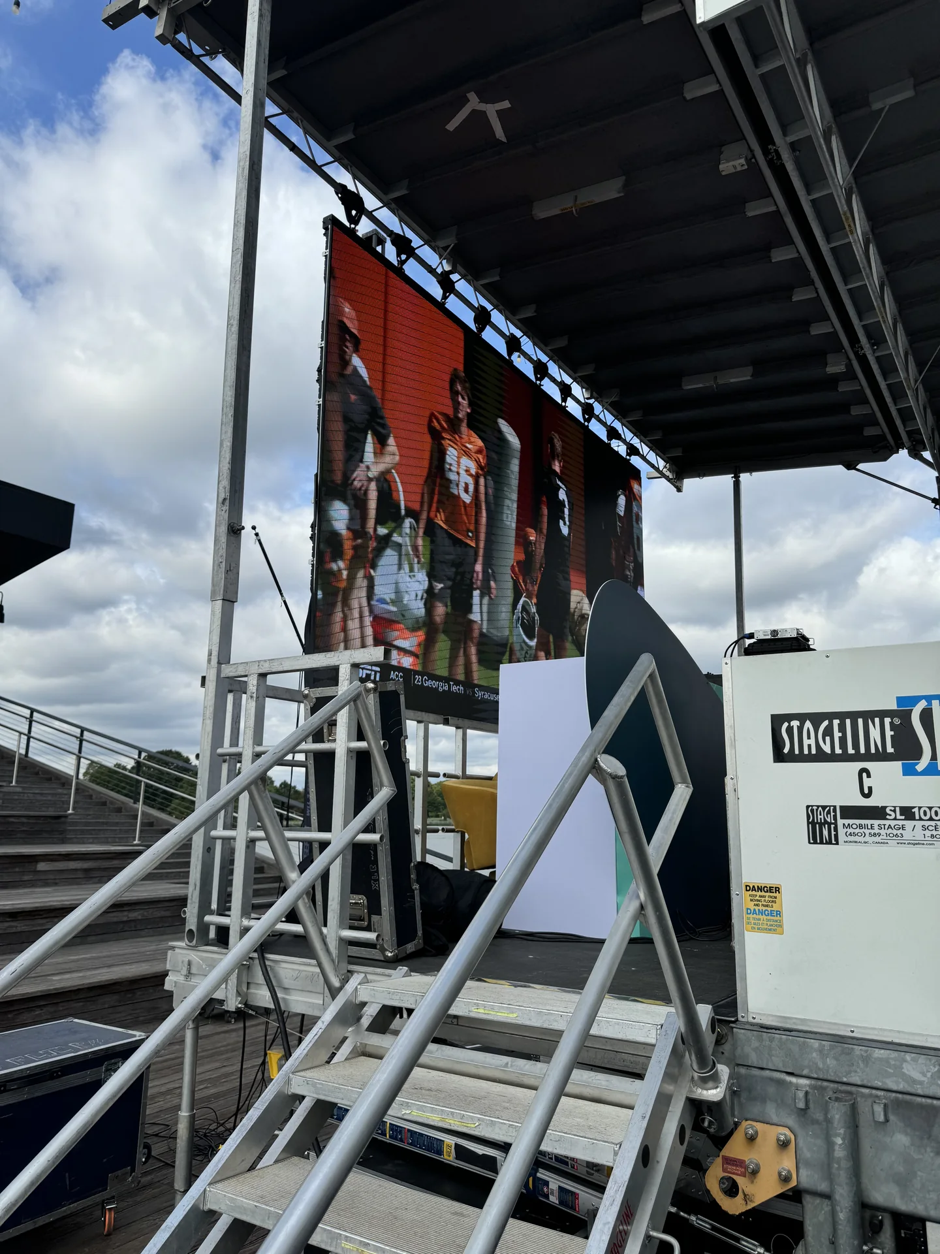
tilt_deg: +16.6
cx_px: 470
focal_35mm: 24
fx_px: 869
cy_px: 627
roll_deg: +2.2
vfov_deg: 71.6
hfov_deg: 56.8
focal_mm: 6.76
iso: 80
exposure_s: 1/4310
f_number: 1.78
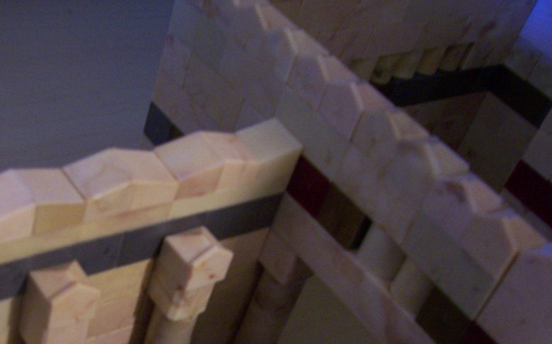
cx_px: 117
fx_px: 872
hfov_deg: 34.1
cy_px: 328
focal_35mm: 58
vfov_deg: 21.7
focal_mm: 5.6
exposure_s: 1/8
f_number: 2.7
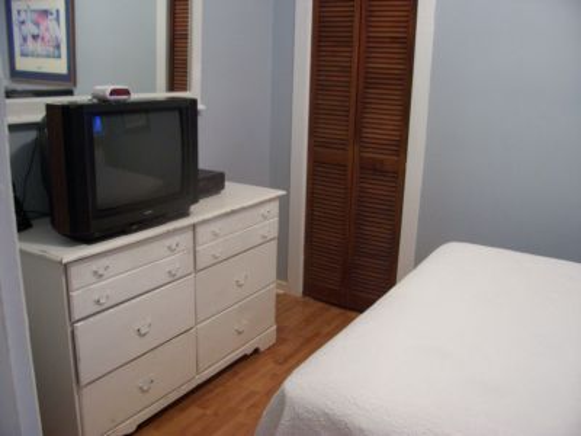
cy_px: 218
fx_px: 571
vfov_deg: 41.8
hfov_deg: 54.0
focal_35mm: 34
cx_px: 290
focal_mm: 5.6
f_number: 2.7
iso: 160
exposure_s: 1/11.1
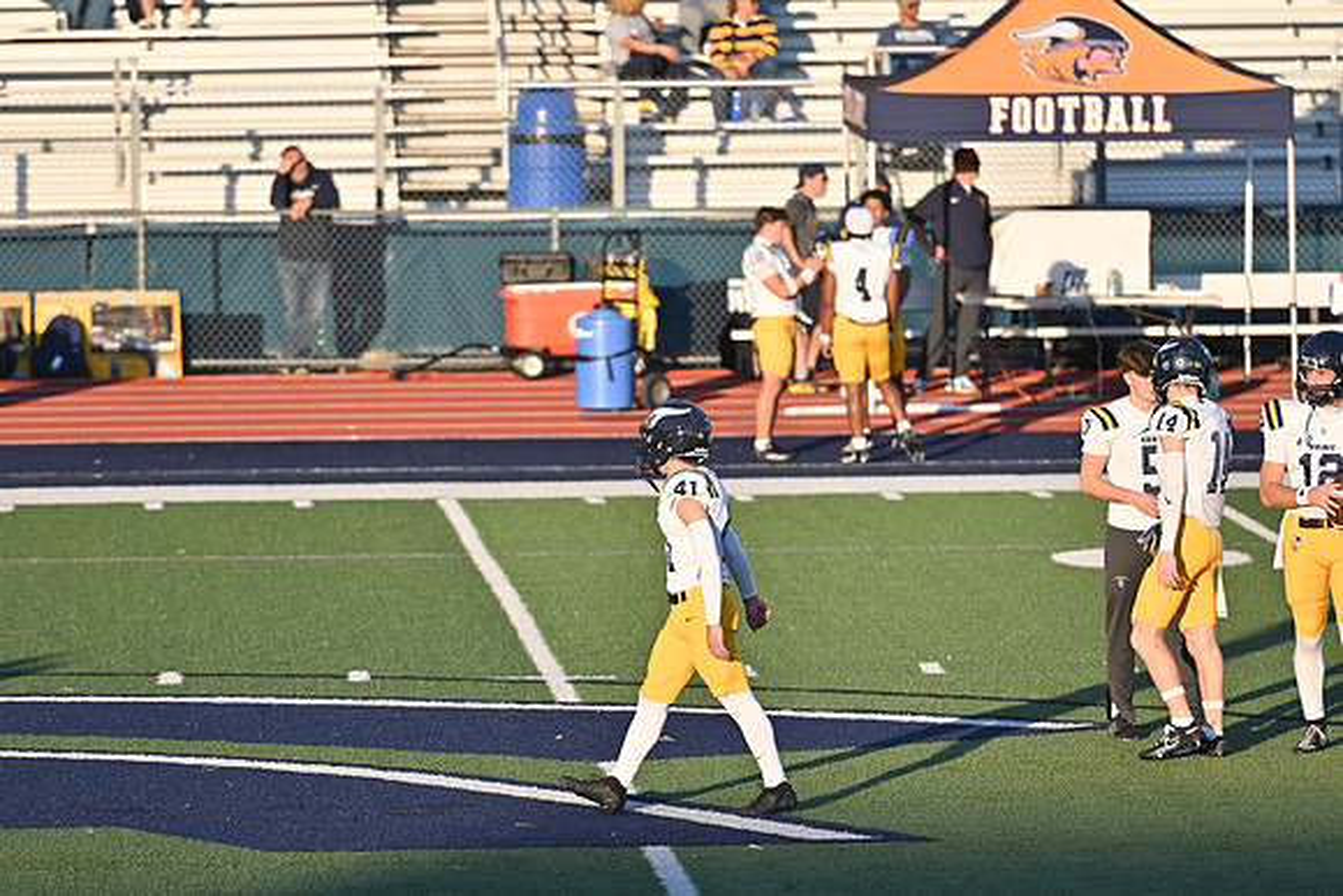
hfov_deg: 6.9
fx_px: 11194
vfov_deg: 4.6
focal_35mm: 300
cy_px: 448
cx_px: 672
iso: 100
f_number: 4
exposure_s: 1/1000
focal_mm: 200
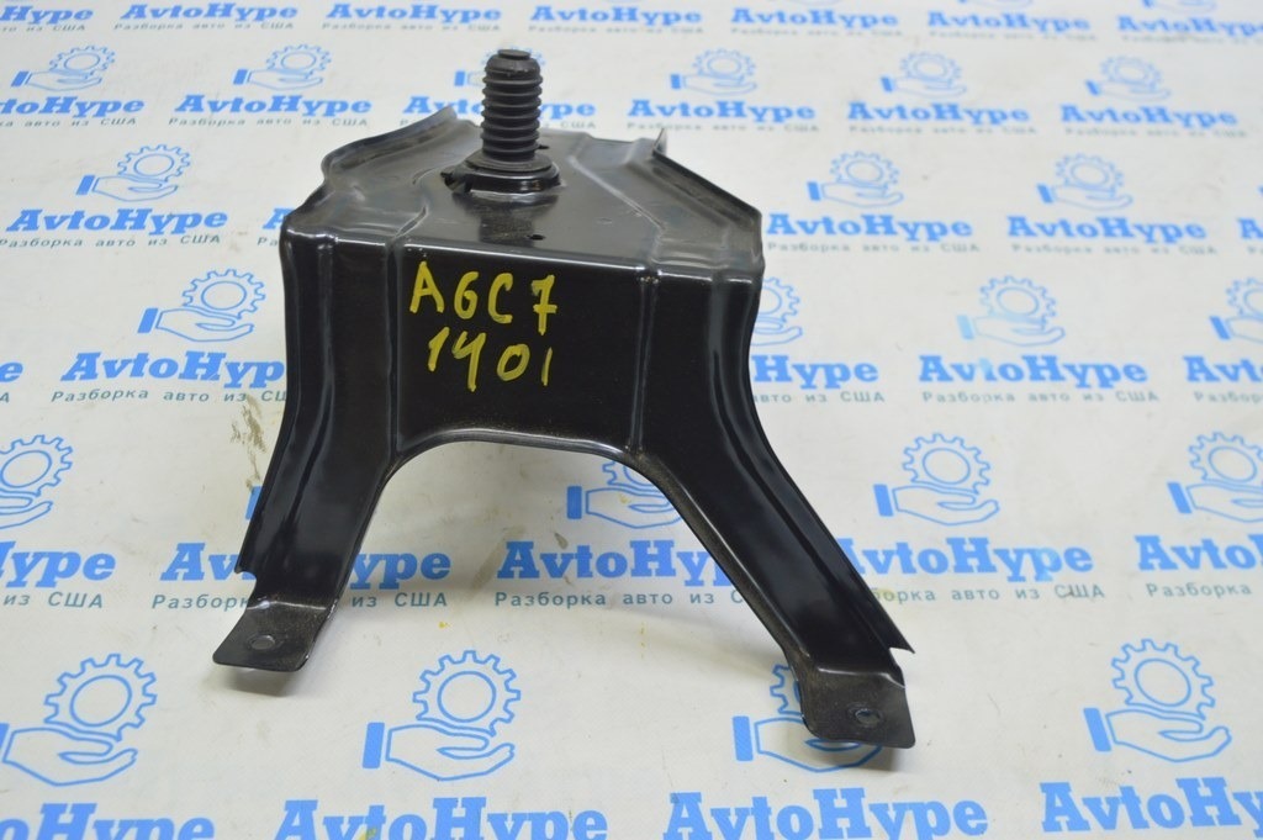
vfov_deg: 38.3
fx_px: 1209
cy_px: 420
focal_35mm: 34
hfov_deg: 55.1
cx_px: 632
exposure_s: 1/20
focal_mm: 23
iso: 400
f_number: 5.6
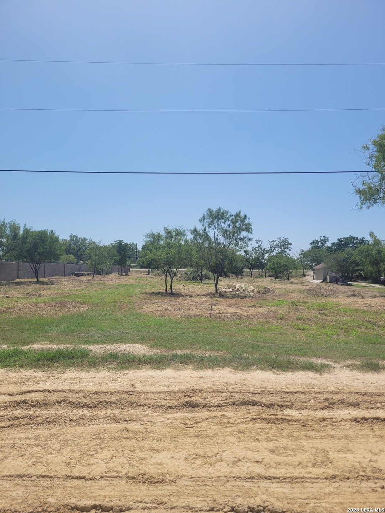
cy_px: 256
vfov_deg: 67.3
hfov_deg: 53.1
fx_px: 386
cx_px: 192
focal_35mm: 26
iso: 40
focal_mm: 5.4
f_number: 1.8
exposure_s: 1/3540
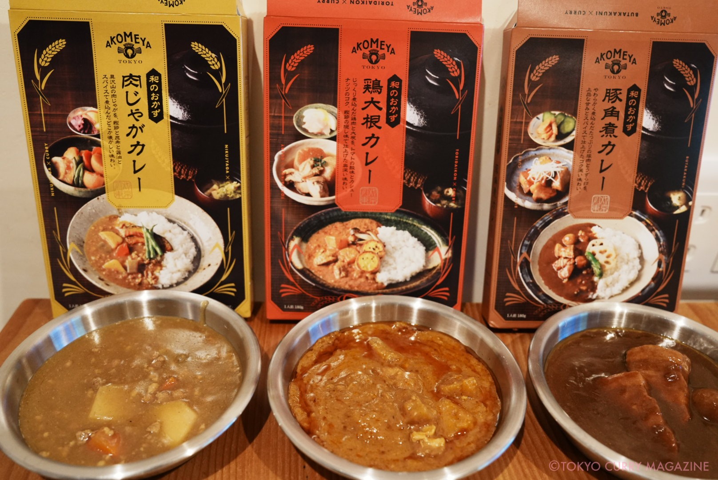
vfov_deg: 43.7
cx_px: 359
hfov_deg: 61.9
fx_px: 599
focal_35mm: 30
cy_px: 240
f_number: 4.5
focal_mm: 30
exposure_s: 1/100
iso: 4000
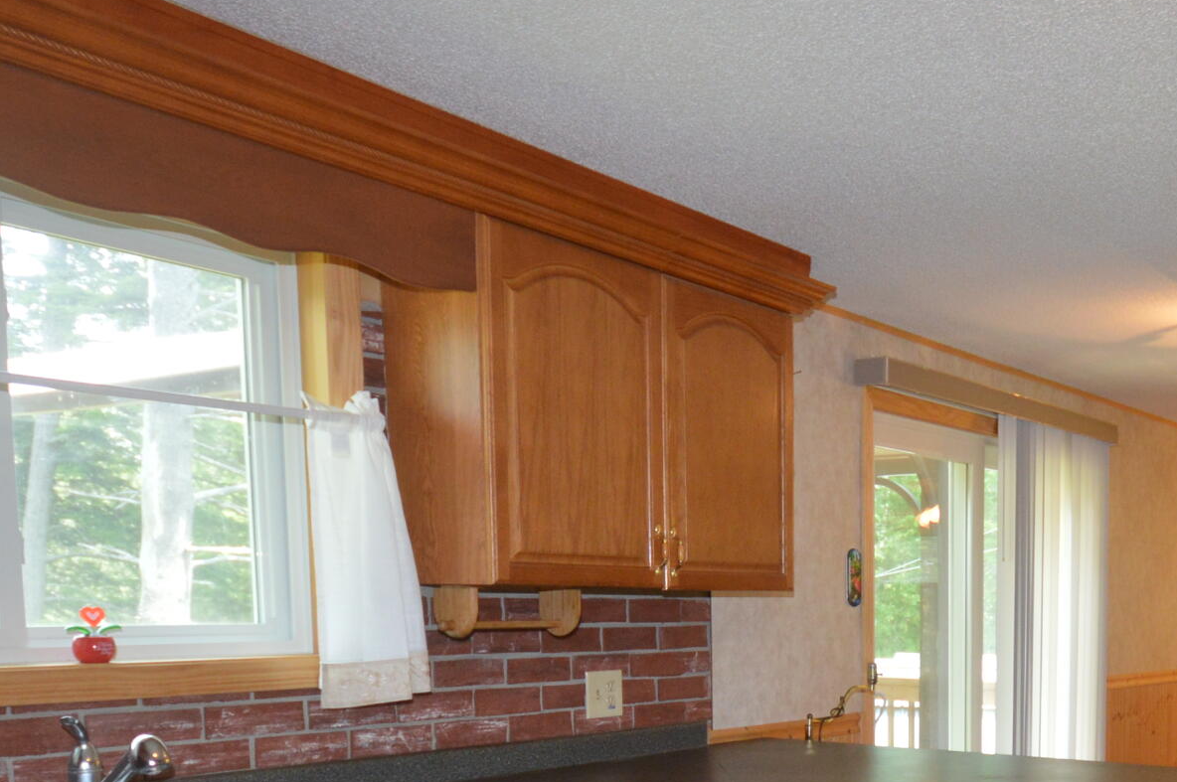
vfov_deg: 33.0
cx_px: 1013
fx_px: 1241
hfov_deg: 46.7
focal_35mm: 38
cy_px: 721
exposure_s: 1/60
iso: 640
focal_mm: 10
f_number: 4
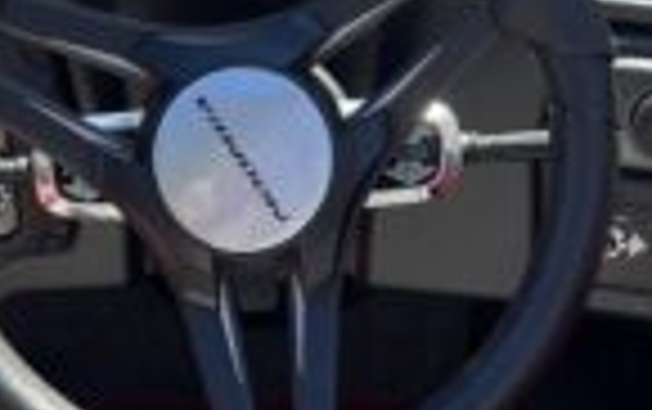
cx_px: 283
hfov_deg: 27.1
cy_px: 518
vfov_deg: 16.4
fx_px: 1352
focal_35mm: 76
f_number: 1.5
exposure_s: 1/833
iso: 50
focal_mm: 5.7
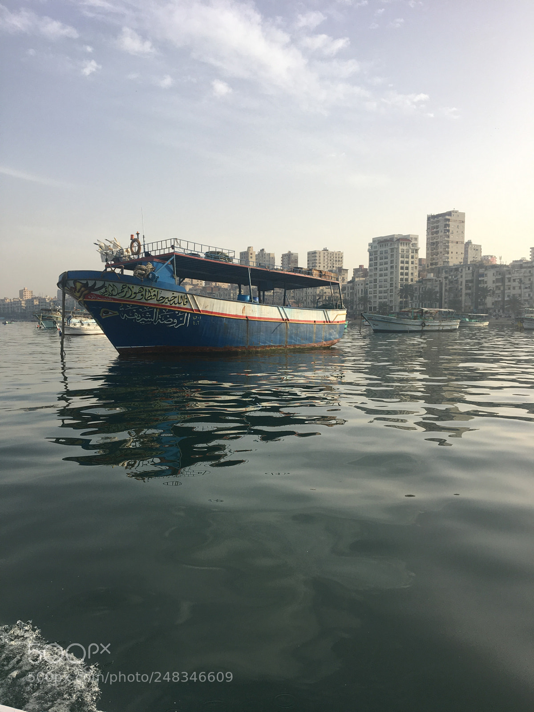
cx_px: 267
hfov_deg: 48.2
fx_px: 596
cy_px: 356
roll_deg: +0.0
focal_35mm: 29
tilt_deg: -3.5
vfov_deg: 61.7
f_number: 2.2
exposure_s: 1/1221
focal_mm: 4.15
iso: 25
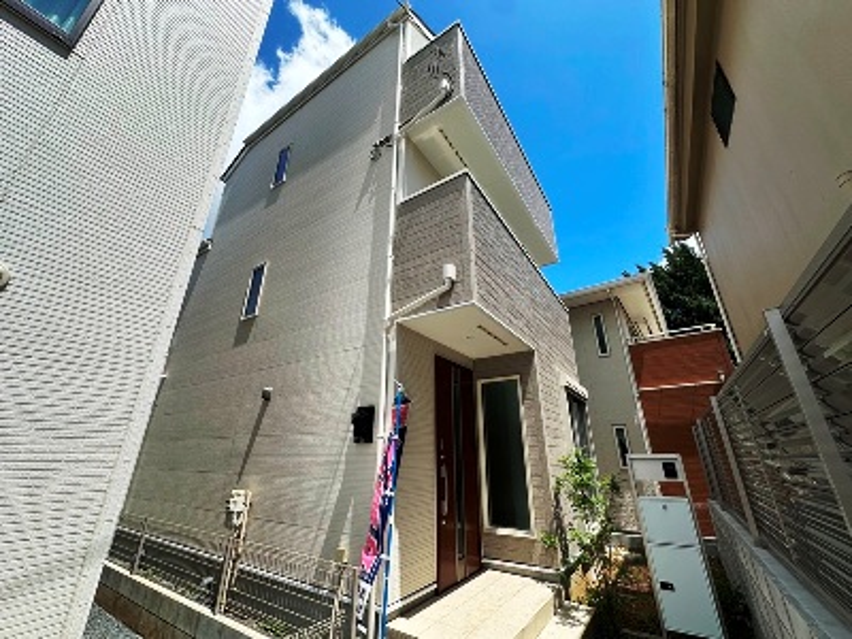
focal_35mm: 14
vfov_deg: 85.7
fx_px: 345
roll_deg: -0.2
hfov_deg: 102.1
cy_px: 320
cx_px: 426
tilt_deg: +20.8
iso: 50
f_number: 2.2
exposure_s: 1/1855
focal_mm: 2.22
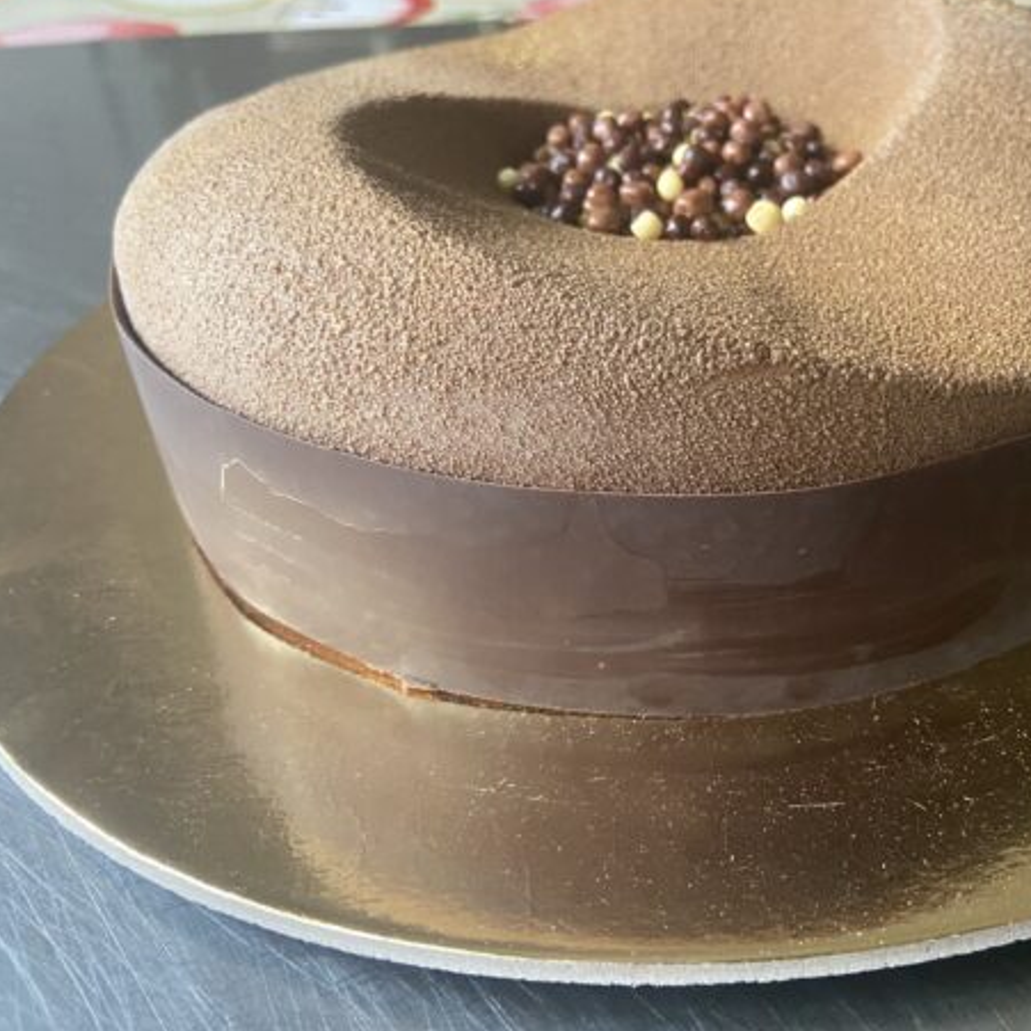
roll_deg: -1.1
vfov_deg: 48.4
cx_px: 753
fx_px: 1146
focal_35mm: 34
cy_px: 473
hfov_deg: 47.0
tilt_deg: -35.2
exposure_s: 1/60
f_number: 1.8
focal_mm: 4.25
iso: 500
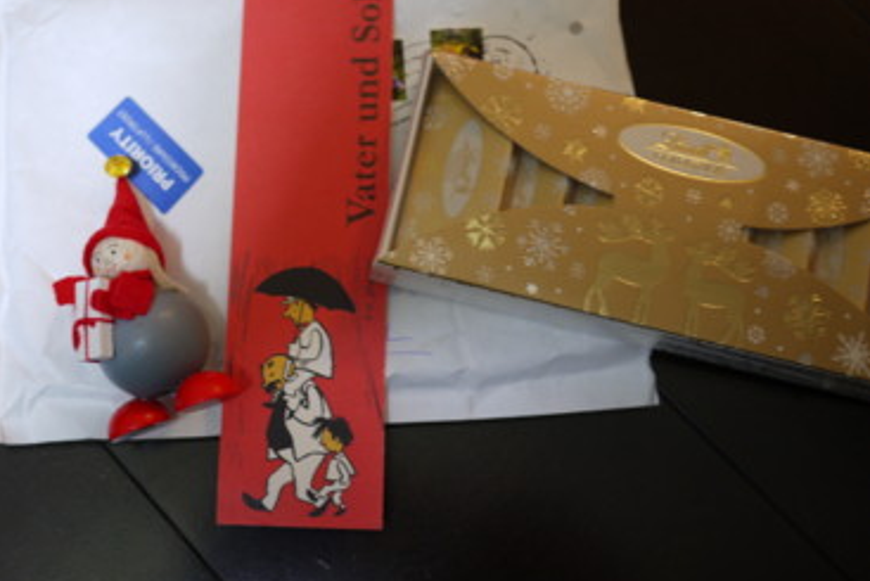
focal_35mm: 51
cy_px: 249
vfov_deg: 26.5
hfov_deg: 38.7
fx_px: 1233
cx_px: 339
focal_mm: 20
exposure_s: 1/30
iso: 125
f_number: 1.7
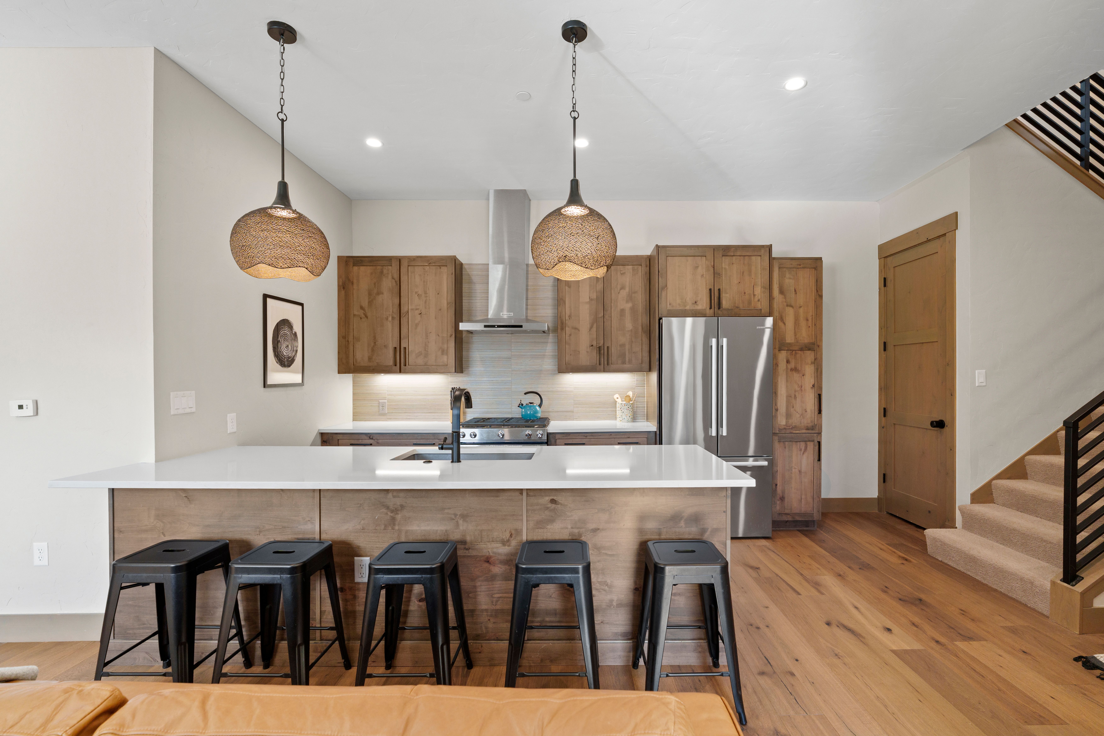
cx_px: 552
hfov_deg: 96.7
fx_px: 491
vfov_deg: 73.7
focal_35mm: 16
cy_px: 368
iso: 800
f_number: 5.6
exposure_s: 1/20
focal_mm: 16
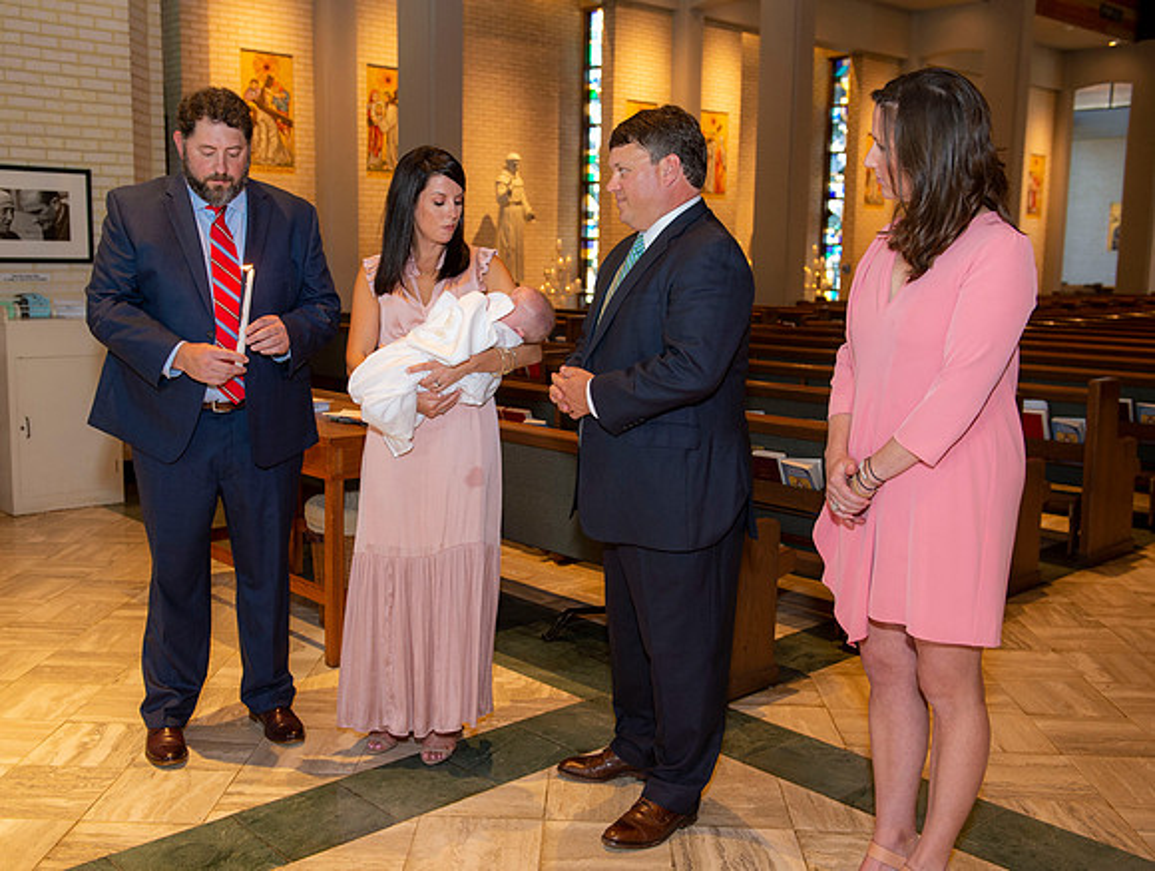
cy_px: 427
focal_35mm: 35
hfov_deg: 52.0
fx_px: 1182
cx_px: 533
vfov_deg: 40.4
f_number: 4
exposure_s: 1/100
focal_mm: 32
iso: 1600
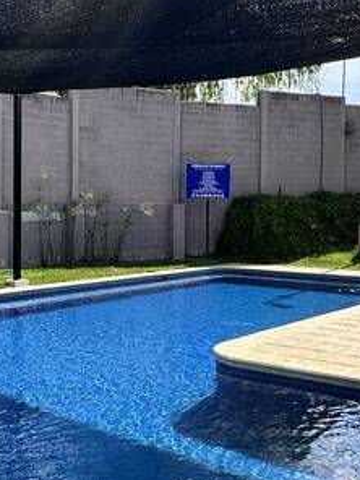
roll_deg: -0.2
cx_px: 126
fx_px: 707
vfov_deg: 37.5
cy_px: 237
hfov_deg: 28.4
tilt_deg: -1.0
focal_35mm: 51
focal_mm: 2.22
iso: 40
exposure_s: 1/1033
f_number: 2.2
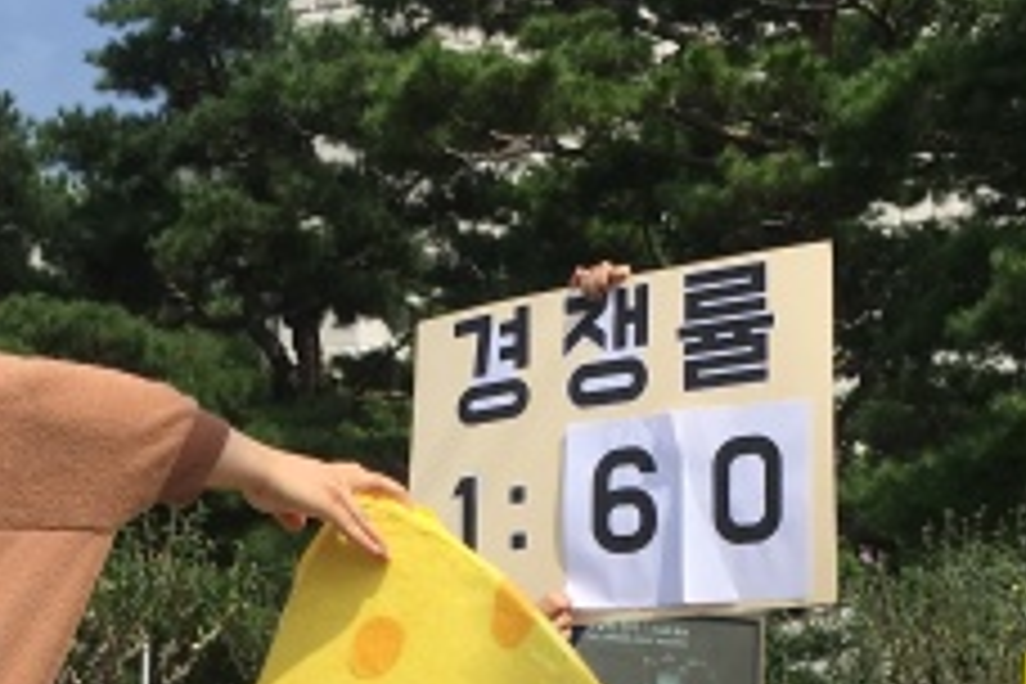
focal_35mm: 86
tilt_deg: -0.6
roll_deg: -0.3
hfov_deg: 23.6
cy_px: 938
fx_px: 2451
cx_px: 450
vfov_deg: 15.0
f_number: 2.2
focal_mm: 4.15
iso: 25
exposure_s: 1/1923
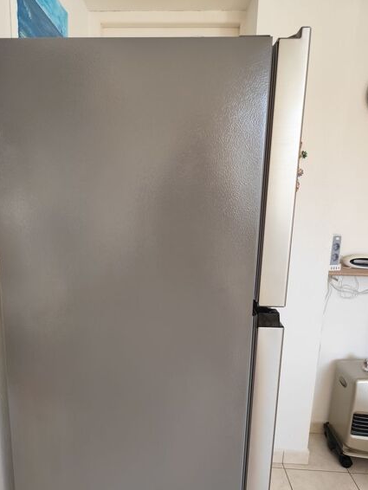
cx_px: 163
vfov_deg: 67.0
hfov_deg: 53.0
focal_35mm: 26
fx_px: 368
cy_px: 275
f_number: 1.65
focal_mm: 6.14
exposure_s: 1/100
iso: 320
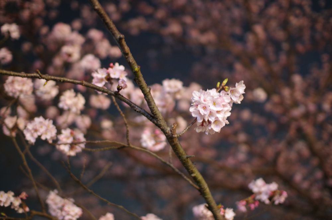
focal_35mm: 45
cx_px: 166
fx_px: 414
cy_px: 110
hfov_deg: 43.7
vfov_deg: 29.7
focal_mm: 30
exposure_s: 1/3.33
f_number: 1.4
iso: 800
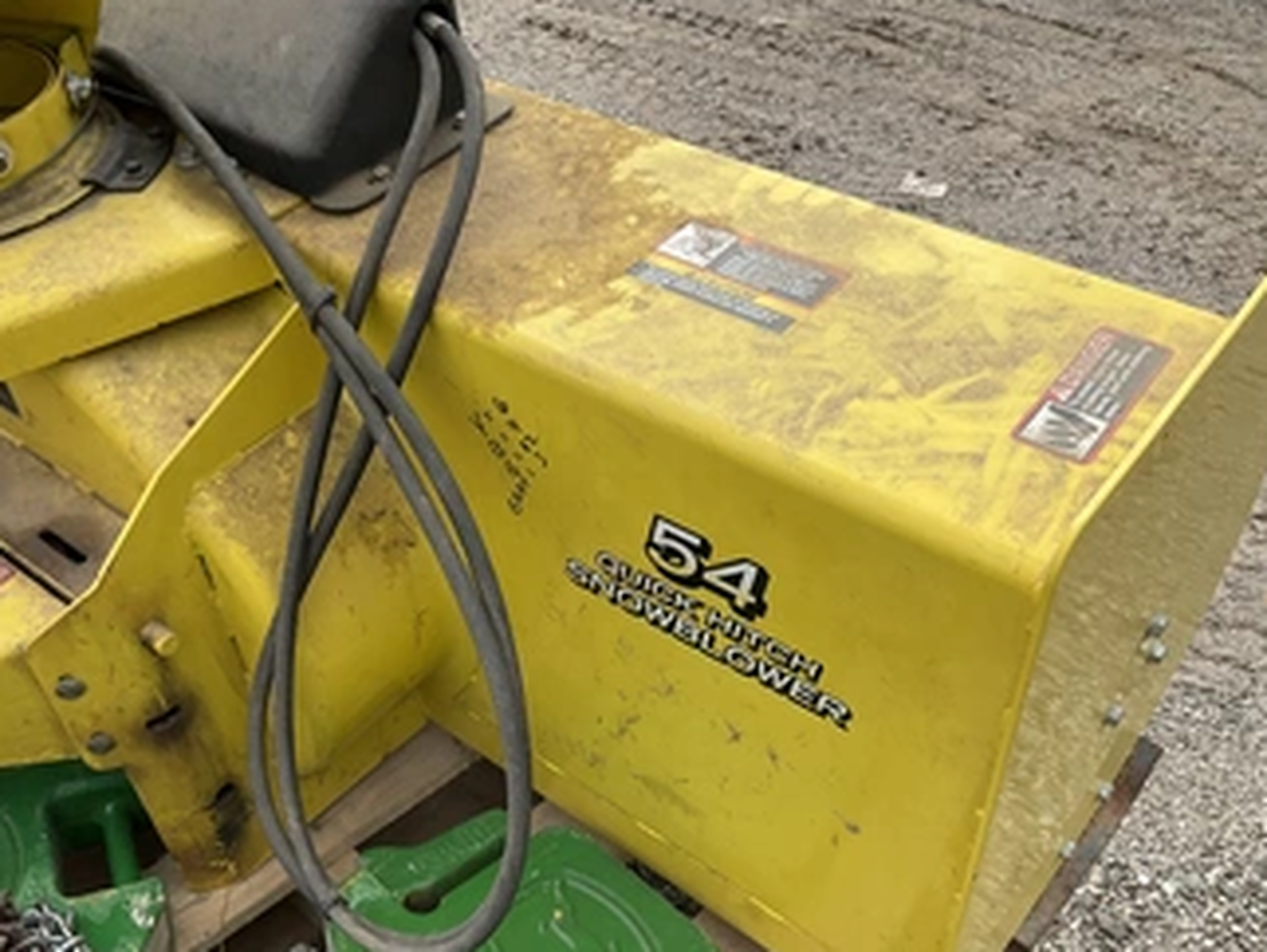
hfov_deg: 51.2
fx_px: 1319
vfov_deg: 39.6
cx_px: 563
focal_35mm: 36
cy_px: 566
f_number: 1.8
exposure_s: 1/997
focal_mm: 3
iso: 25
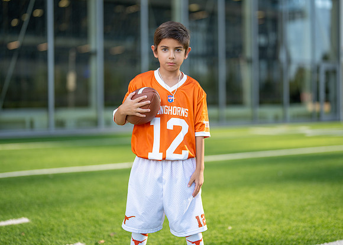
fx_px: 583
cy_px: 108
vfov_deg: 23.7
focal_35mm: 60
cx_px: 174
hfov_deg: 32.8
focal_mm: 50
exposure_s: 1/2500
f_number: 1.2
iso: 100
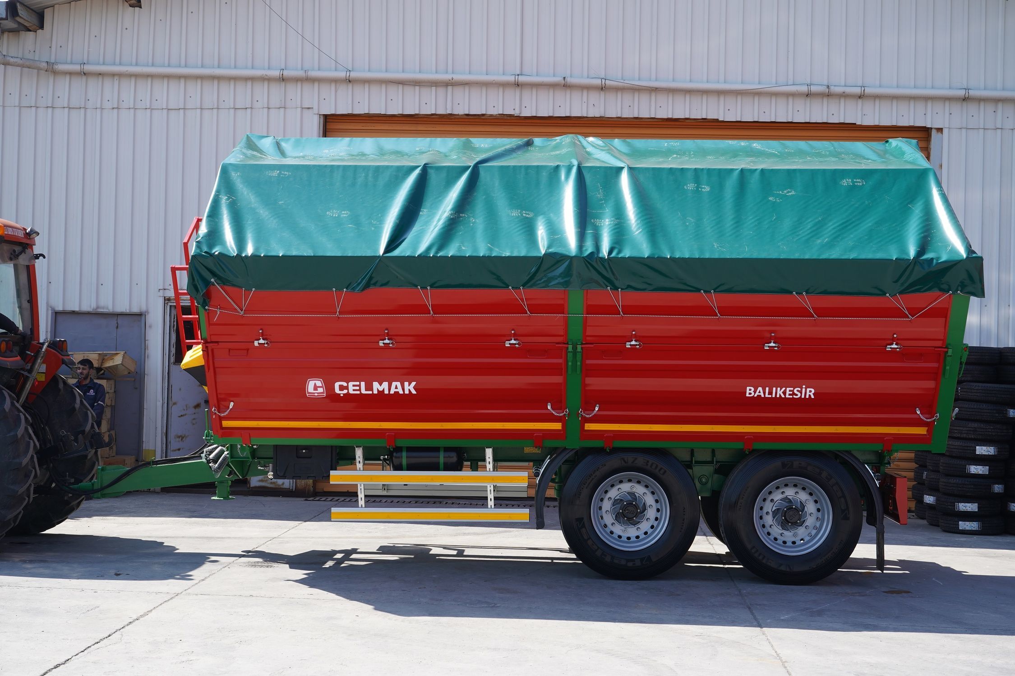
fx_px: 1494
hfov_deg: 37.5
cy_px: 338
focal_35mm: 53
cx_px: 508
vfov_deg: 25.5
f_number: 7.1
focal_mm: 53
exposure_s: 1/320
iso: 200
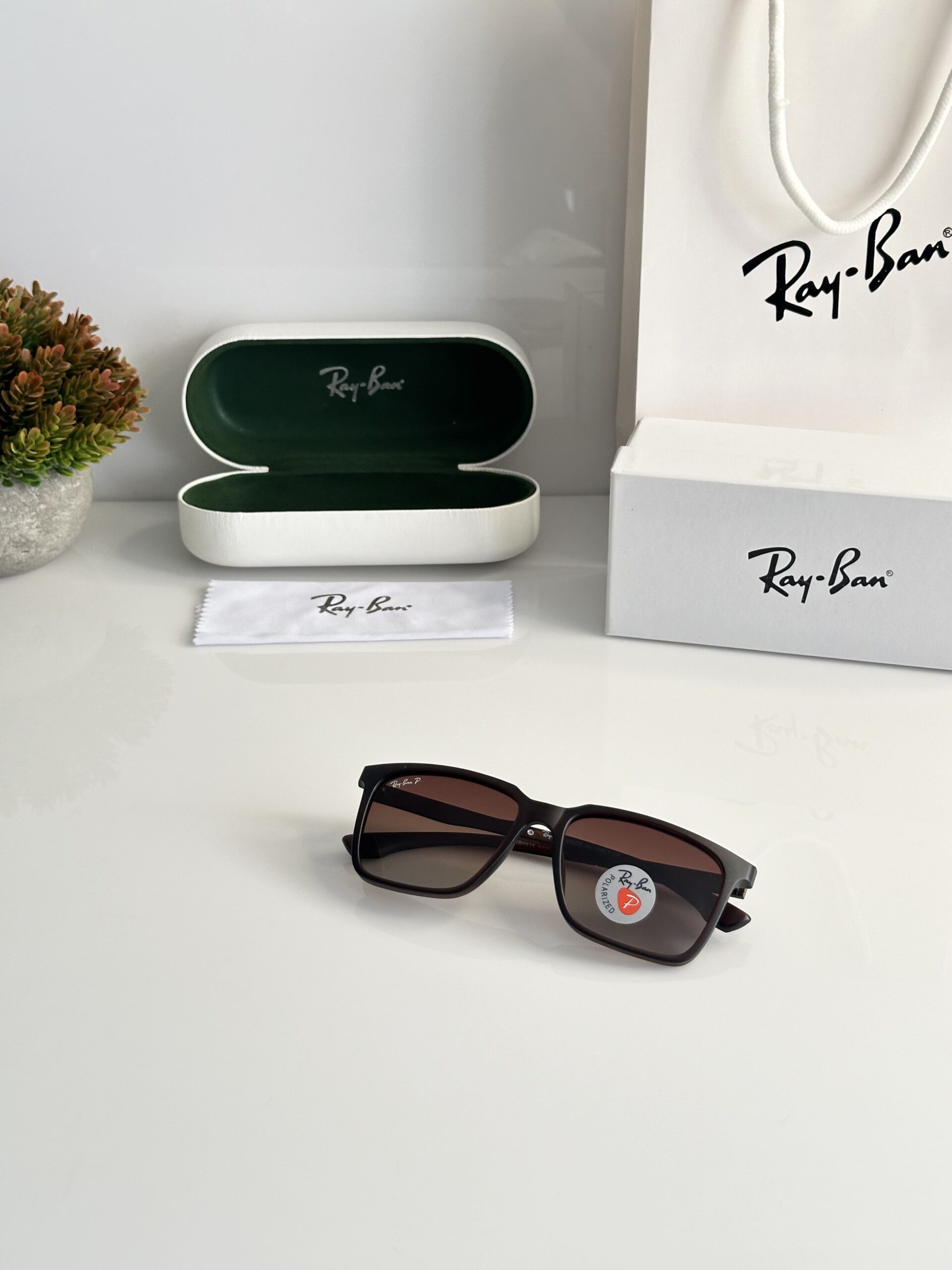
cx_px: 476
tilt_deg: -29.7
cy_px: 635
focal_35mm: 48
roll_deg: +0.8
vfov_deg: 39.7
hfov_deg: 30.3
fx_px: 1760
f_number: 1.78
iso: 100
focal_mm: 6.86
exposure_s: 1/100
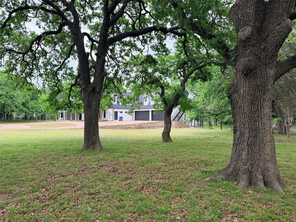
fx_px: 205
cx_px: 148
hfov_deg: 71.6
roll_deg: -0.5
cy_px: 111
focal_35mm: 24
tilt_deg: +1.2
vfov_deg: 56.8
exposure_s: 1/979
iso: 100
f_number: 1.78
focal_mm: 6.76
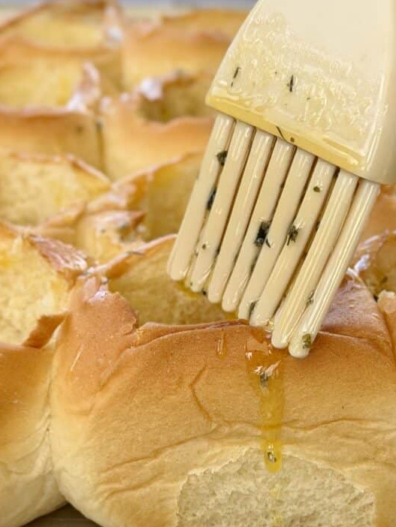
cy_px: 271
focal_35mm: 70
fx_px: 1067
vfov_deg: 27.8
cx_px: 245
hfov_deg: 21.0
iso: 64
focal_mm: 6.76
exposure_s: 1/939
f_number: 1.78
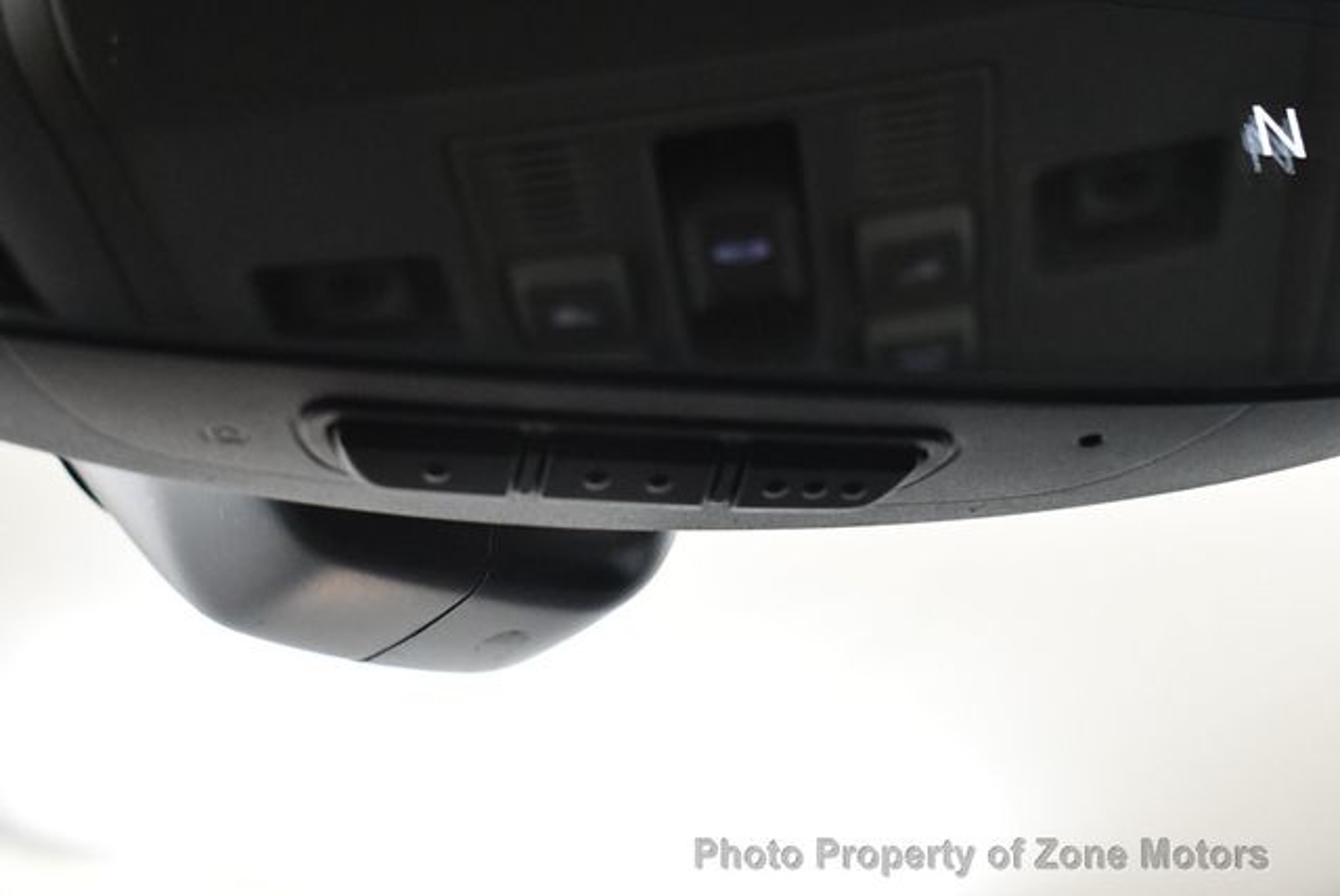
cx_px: 670
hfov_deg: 26.6
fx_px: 2831
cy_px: 448
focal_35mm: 76
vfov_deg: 18.0
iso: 3200
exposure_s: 1/125
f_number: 4.8
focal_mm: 38
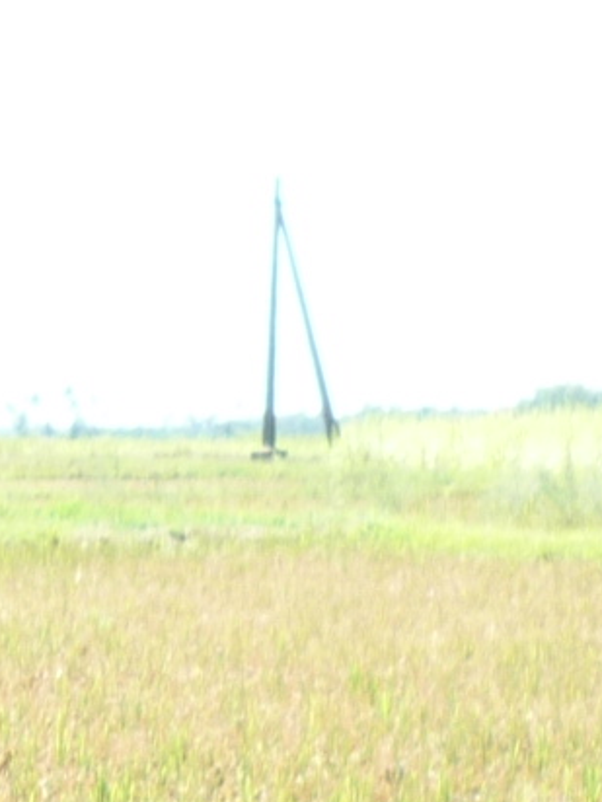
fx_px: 3803
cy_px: 1139
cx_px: -561
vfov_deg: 11.6
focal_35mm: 164
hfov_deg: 8.6
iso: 100
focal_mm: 5.5
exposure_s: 1/250
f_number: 2.8
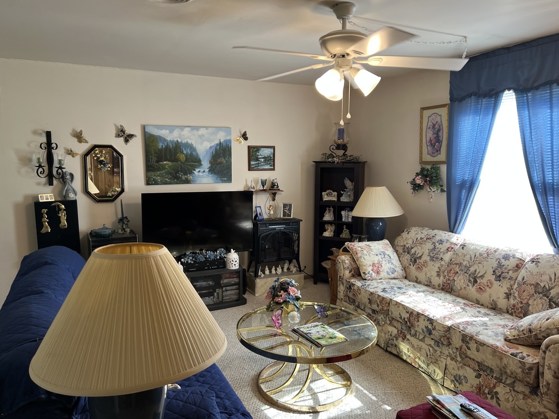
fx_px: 420
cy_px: 210
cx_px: 280
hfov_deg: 67.3
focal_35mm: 26
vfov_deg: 53.1
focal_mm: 5.7
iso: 64
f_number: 1.5
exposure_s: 1/60
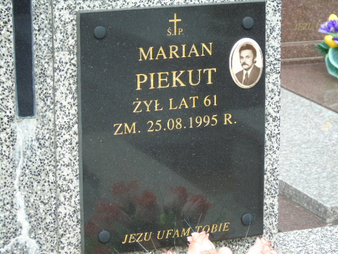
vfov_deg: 10.4
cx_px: 169
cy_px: 127
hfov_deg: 13.9
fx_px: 1387
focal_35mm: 142
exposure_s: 1/125
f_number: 4.7
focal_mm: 25
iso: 80
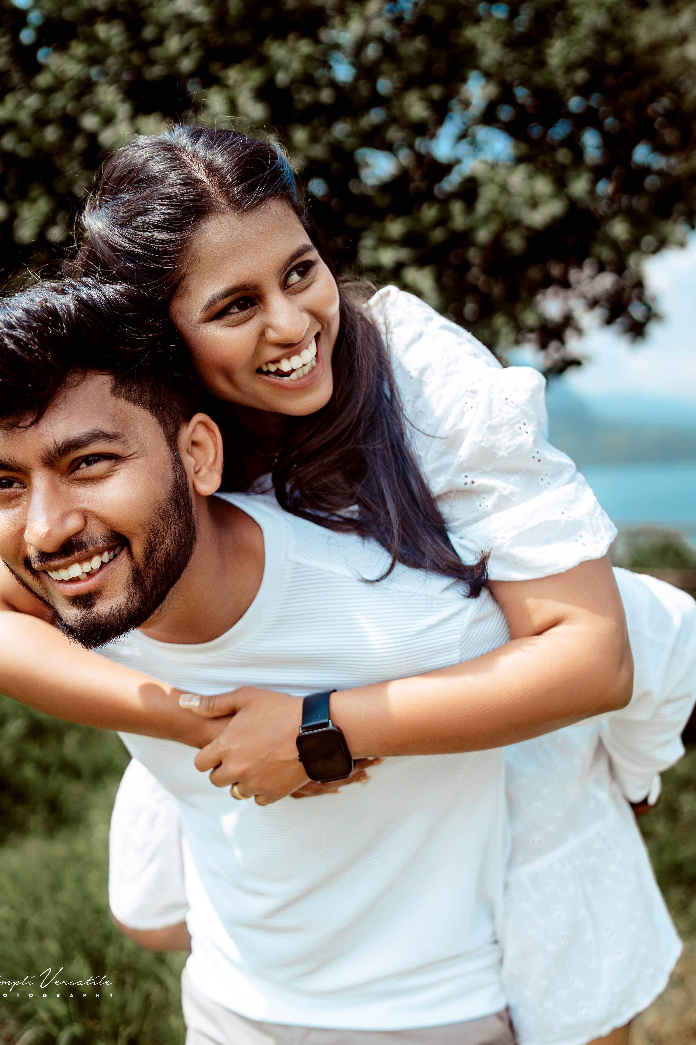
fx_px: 1218
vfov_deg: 46.2
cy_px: 606
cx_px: 337
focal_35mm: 42
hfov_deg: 31.9
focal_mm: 35
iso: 100
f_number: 2.5
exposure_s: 1/2000
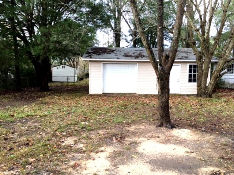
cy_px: 88
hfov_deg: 61.7
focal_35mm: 29
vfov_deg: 48.2
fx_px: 196
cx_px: 117
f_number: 2.2
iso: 32
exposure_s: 1/40
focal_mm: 4.15
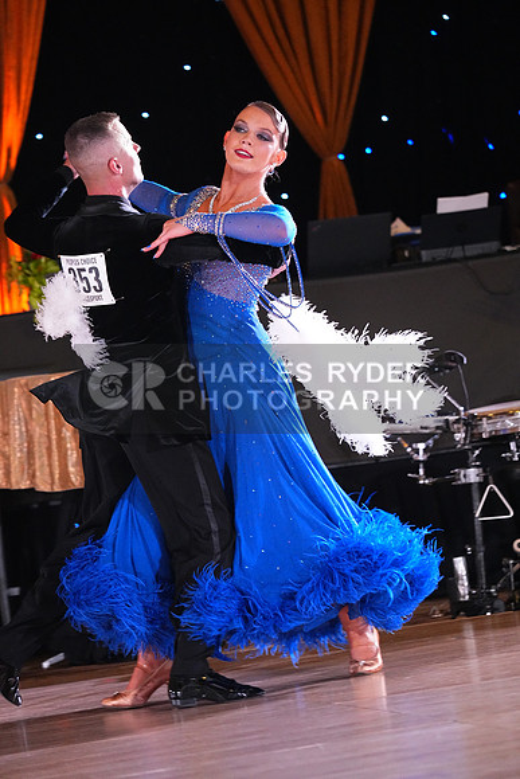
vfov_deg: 12.8
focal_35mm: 161
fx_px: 3486
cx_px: 260
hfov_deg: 8.5
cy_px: 390
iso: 8000
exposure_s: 1/400
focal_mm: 161
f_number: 4
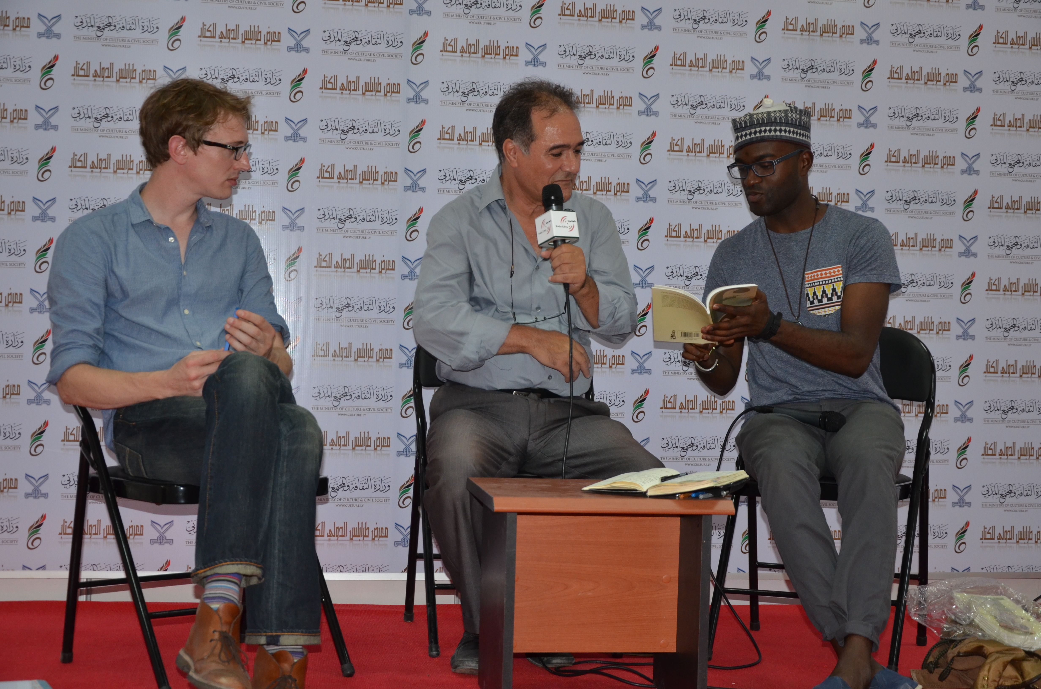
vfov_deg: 25.6
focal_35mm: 52
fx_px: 1515
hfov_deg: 37.9
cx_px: 520
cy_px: 344
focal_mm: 35
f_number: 4.5
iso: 800
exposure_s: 1/60
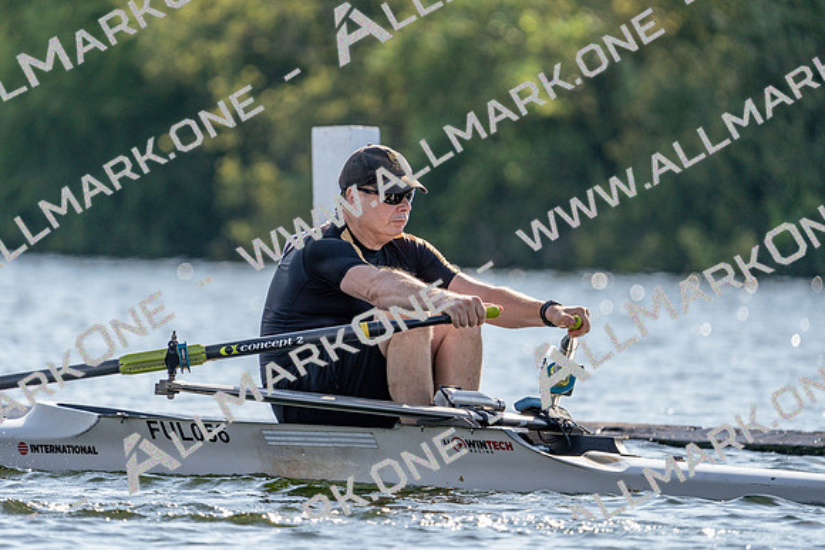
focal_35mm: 437
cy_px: 275
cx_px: 412
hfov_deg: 4.7
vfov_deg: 3.1
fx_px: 10016
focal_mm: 437
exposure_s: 1/1600
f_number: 6.3
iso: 320
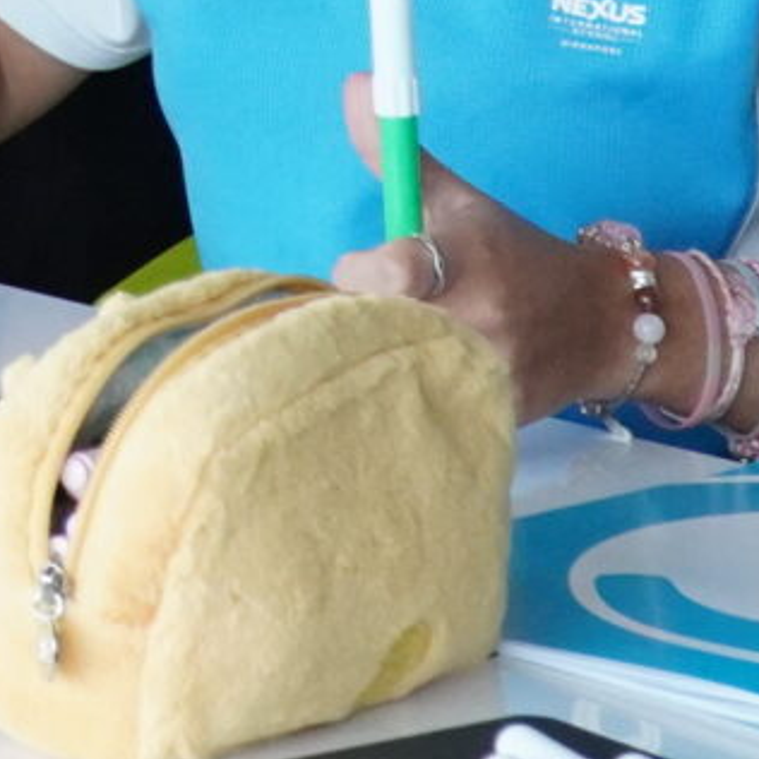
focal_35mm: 237
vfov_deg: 7.0
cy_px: -900
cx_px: -1143
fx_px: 5890
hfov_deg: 6.9
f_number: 4
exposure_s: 1/125
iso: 1250
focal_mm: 23
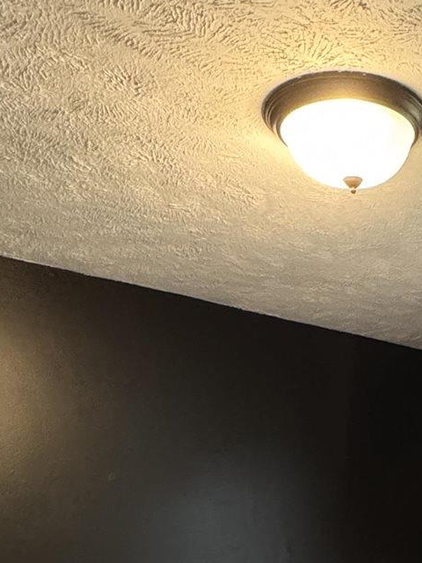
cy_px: 795
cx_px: 498
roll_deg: +2.9
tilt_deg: -15.2
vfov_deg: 27.9
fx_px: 845
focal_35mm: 52
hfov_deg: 25.4
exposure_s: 1/60
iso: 500
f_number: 2.2
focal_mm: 2.22
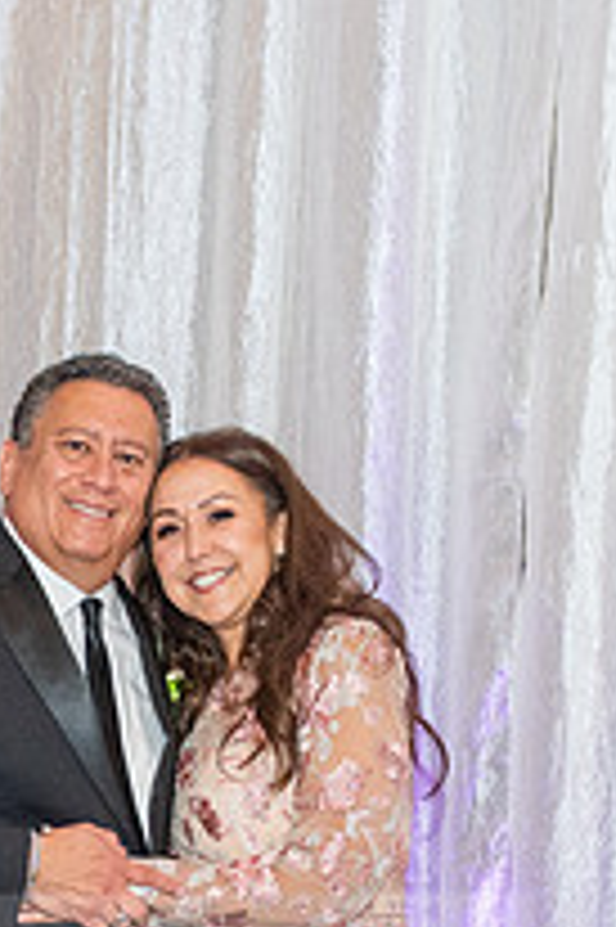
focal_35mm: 99
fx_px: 2545
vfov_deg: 20.1
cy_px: 892
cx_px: 23
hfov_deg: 13.6
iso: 1600
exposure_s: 1/250
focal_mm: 27
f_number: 3.5
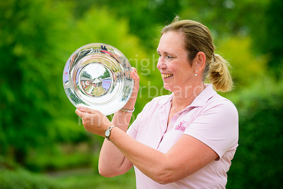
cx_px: 142
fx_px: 1022
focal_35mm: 130
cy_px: 94
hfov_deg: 15.8
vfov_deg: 10.6
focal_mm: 130
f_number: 4
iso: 200
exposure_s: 1/500
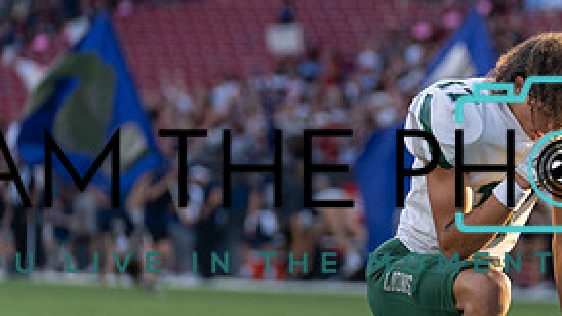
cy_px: 205
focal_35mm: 350
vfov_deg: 3.5
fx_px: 5215
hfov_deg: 6.2
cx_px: 541
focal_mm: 144
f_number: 3.2
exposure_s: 1/1250
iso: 500
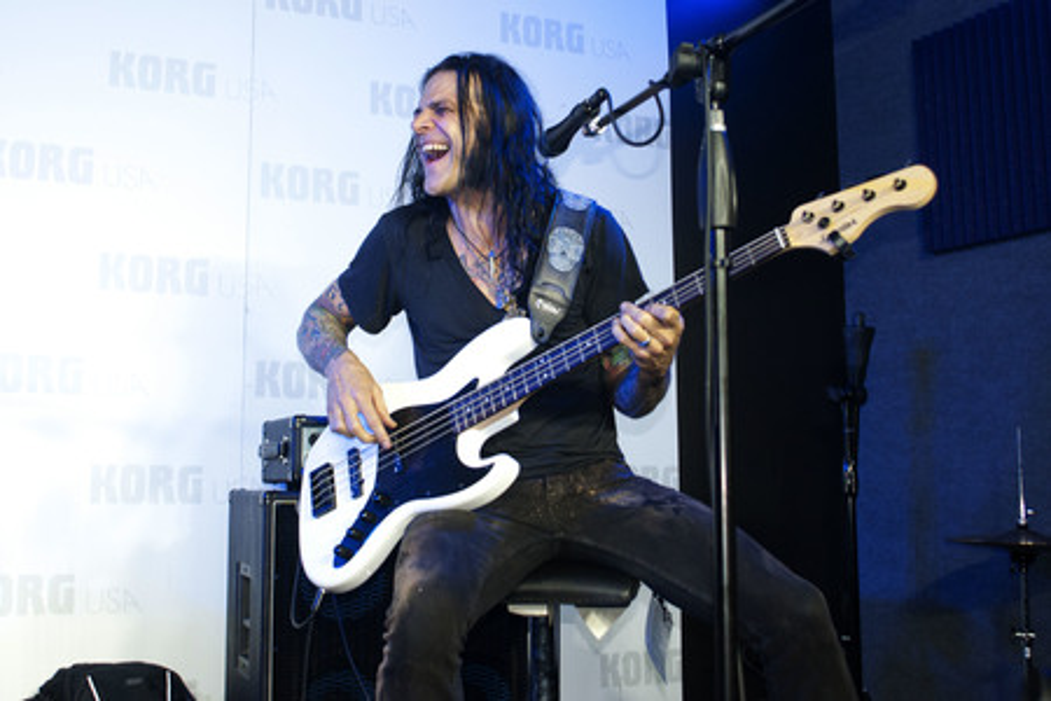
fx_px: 1051
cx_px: 526
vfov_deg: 36.9
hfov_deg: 53.1
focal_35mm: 36
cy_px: 350
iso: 1250
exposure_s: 1/160
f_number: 4.5
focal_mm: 24
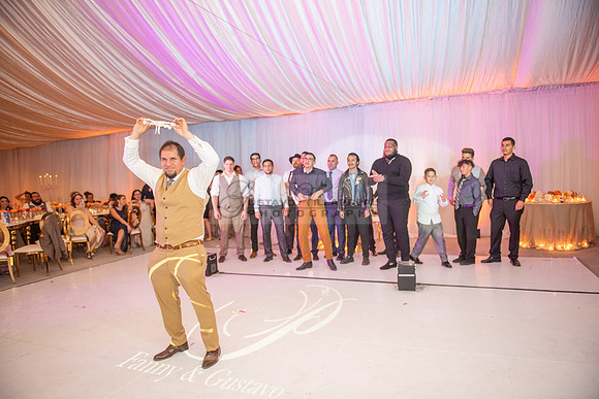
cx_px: 300
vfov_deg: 53.2
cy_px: 200
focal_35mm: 24
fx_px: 399
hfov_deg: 73.7
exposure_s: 1/160
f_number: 2.8
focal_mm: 24
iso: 1000
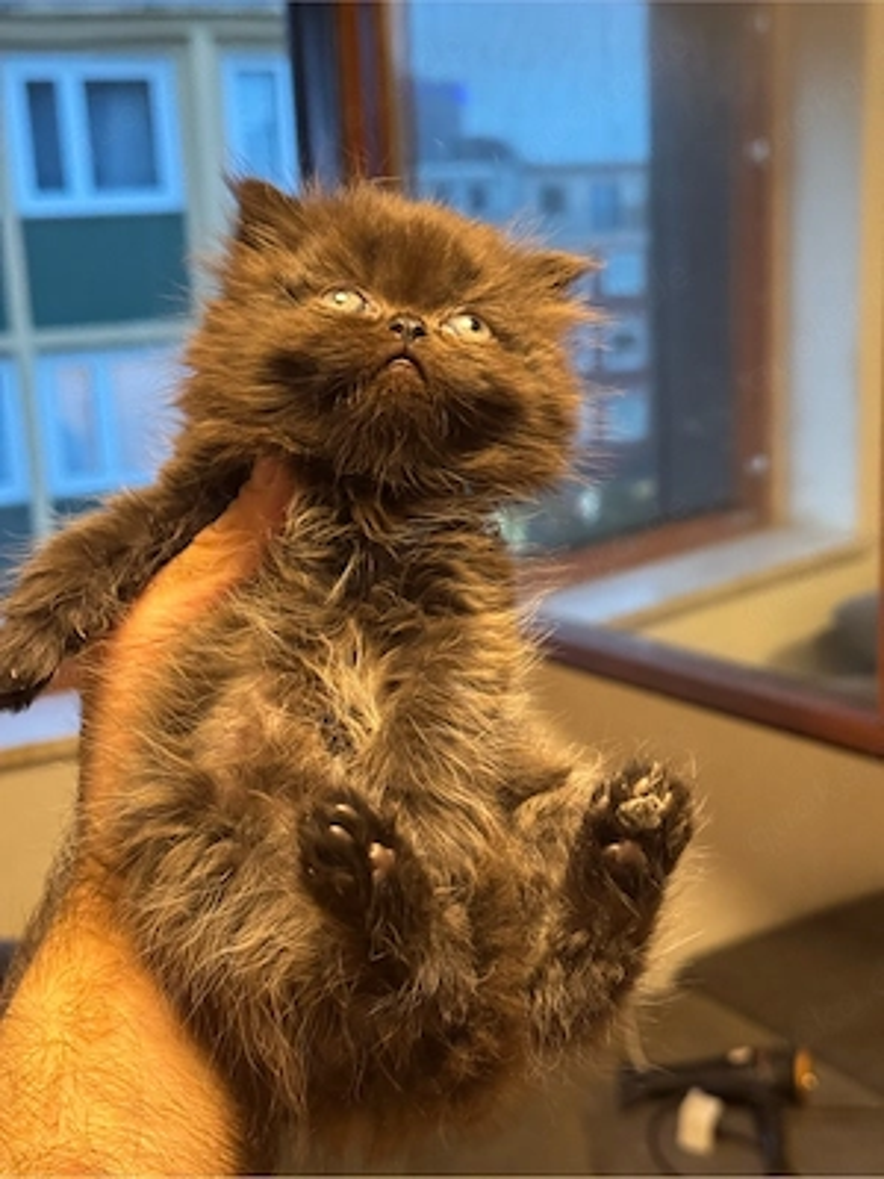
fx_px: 1634
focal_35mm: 48
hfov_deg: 30.3
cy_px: 590
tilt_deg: -13.8
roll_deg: +2.7
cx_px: 442
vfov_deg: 39.7
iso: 320
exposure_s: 1/33
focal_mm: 6.76
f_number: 1.78
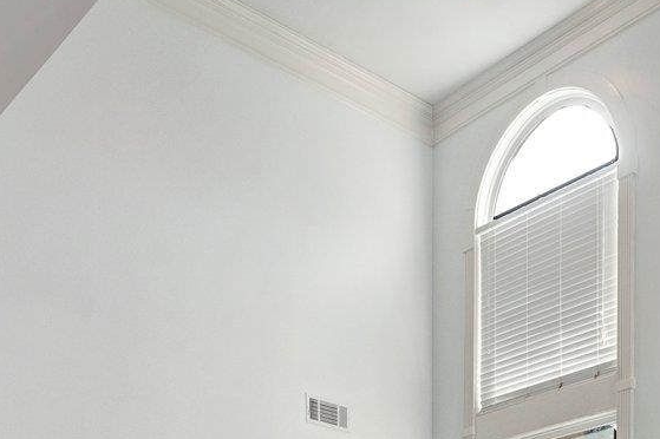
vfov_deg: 19.1
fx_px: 1035
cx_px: 525
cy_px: 755
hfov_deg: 34.3
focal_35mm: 56
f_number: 8
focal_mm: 15.4
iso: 400
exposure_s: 1/80
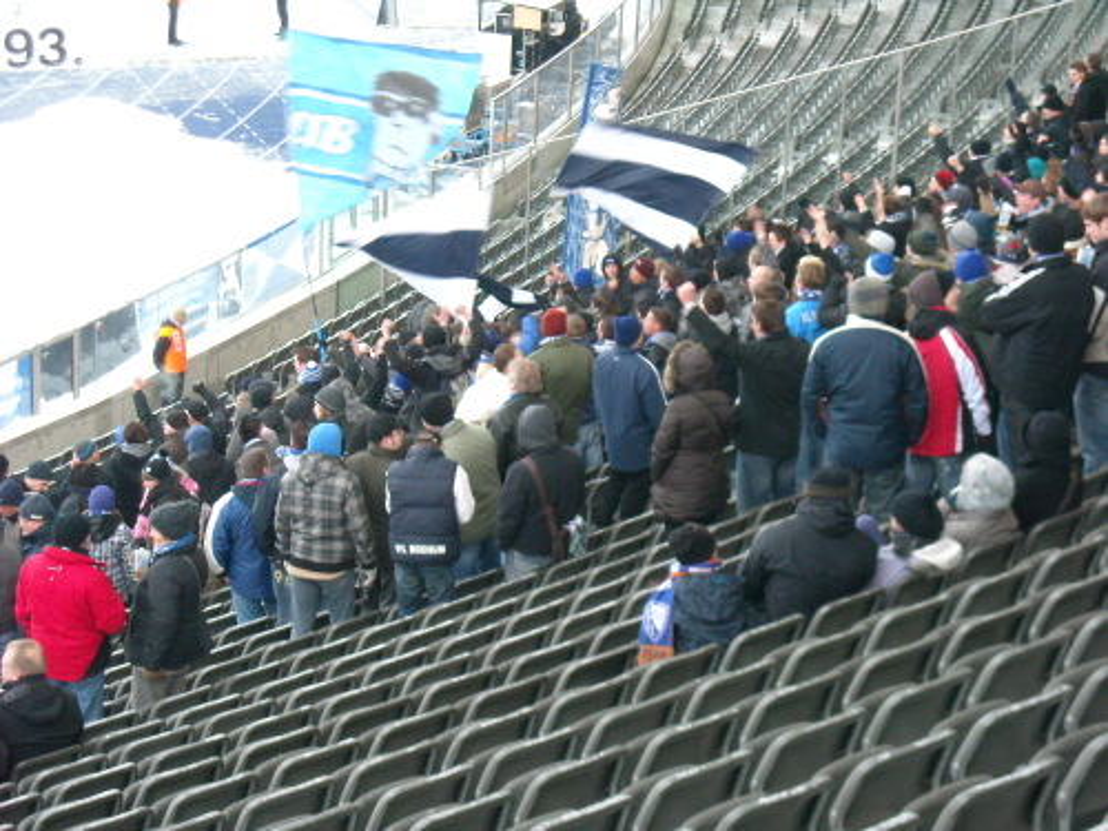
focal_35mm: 105
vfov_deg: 14.1
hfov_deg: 18.7
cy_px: 416
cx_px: 554
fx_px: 3361
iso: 400
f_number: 4.7
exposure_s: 1/44
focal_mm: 17.1
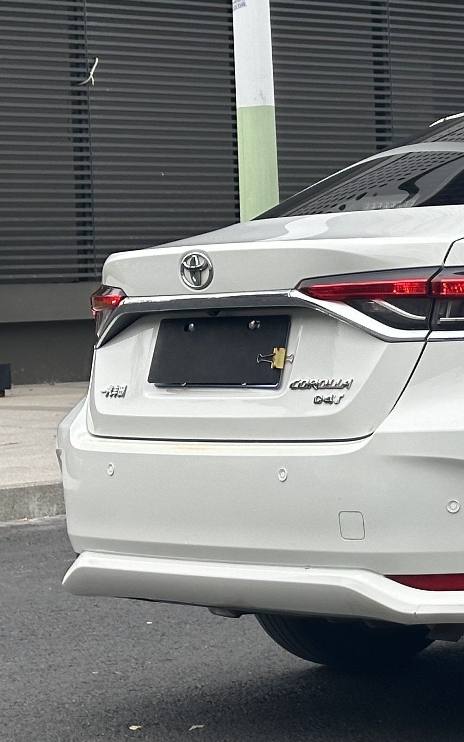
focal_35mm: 128
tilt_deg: -0.8
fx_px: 2590
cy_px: 314
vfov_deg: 16.3
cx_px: 797
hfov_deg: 9.8
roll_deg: +2.3
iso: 64
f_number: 1.78
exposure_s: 1/407
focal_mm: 6.86
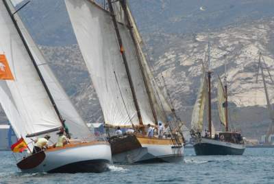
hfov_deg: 6.9
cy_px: 92
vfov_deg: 4.6
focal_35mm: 300
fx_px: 2287
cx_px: 137
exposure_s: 1/500
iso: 320
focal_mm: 200
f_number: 11
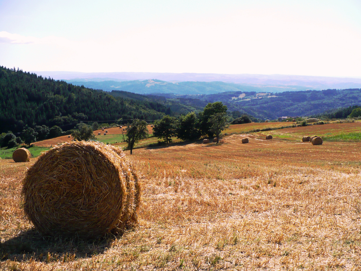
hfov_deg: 50.1
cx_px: 180
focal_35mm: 37
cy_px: 136
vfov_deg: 38.7
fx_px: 386
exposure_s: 1/320
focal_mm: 6.1
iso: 200
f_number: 8
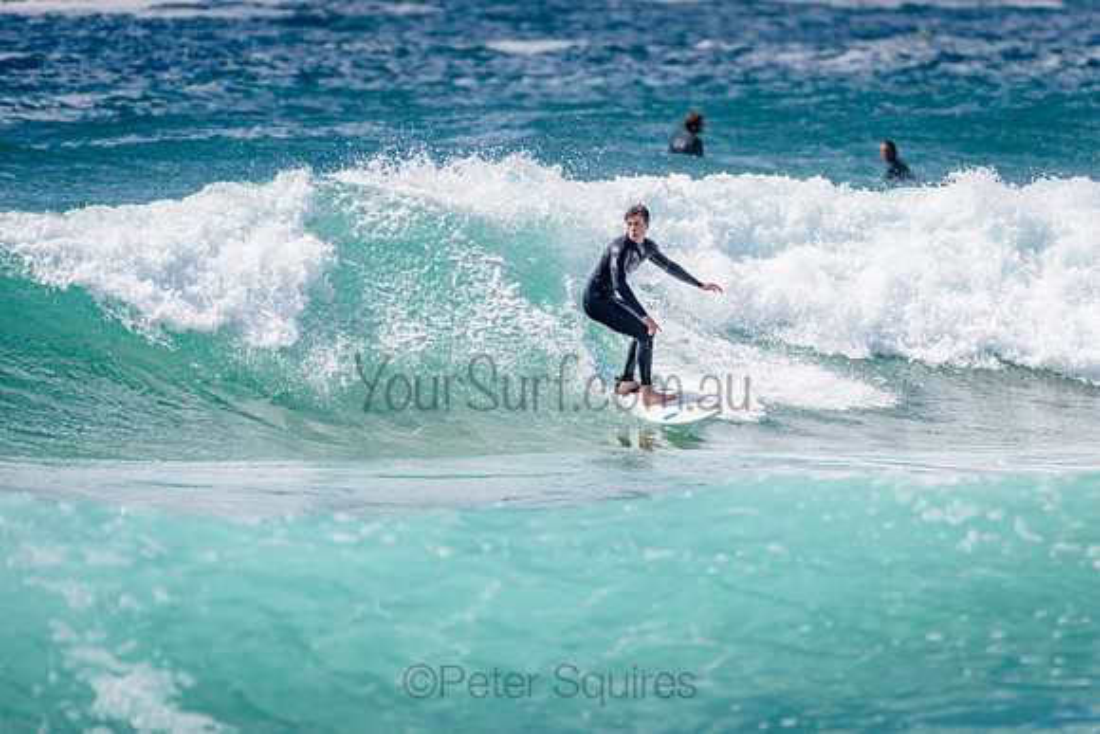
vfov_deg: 2.2
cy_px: 302
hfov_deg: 3.4
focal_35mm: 613
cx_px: 674
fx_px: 18737
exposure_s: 1/2000
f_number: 5.6
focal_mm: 500
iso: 100
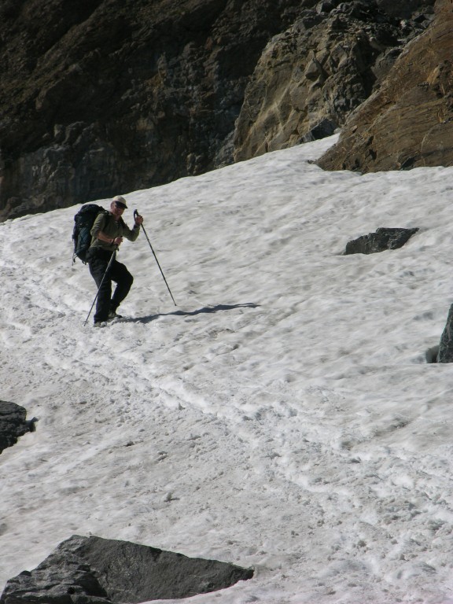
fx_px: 4886
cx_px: 226
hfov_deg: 5.3
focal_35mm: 280
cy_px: 302
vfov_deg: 7.1
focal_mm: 71.2
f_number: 6.6
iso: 50
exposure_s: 1/500
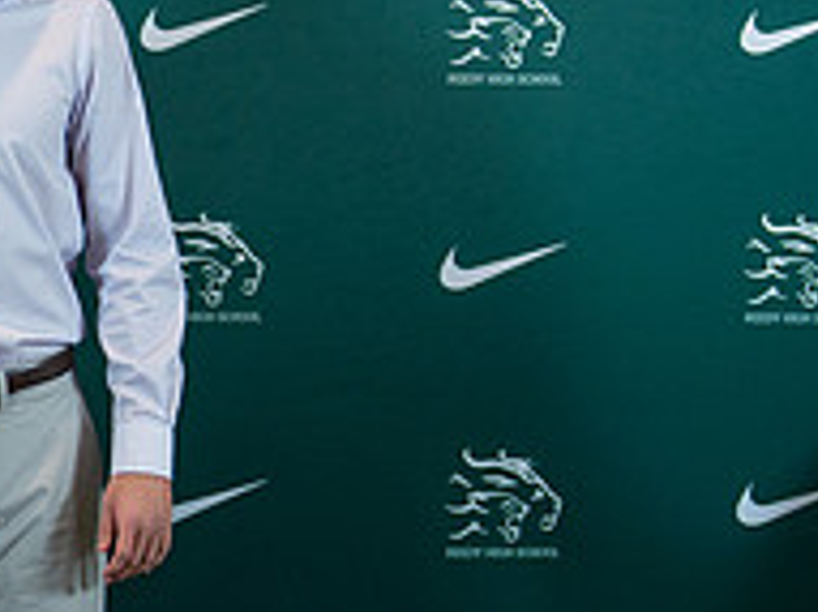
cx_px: -193
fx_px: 3779
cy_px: 394
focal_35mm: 160
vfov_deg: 9.3
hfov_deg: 12.1
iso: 640
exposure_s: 1/320
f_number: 1.2
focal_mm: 50
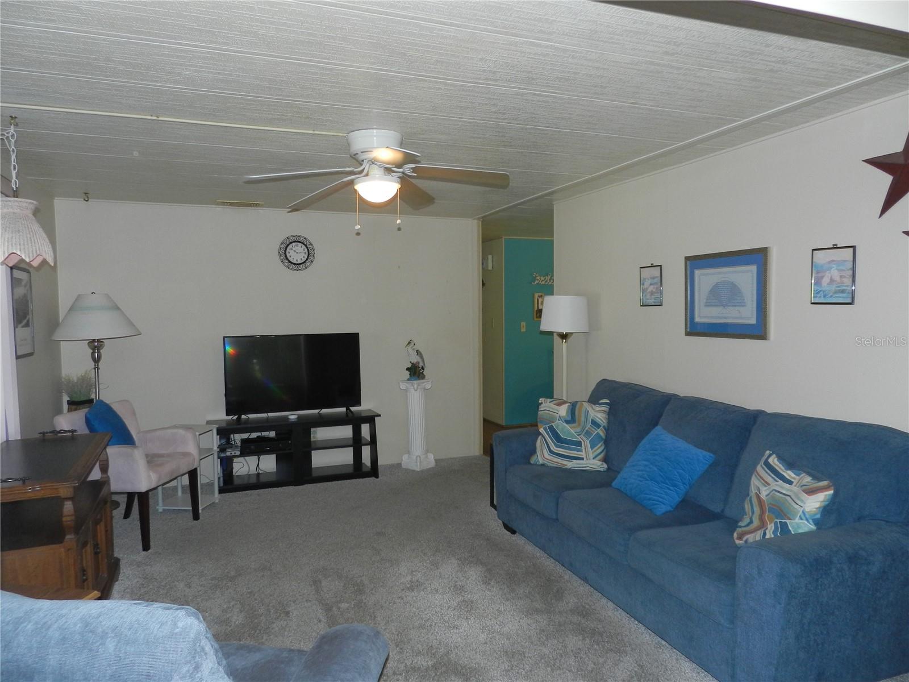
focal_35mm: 23
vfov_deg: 58.9
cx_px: 454
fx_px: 604
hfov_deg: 73.9
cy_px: 341
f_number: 3.4
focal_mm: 4
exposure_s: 1/30
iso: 200
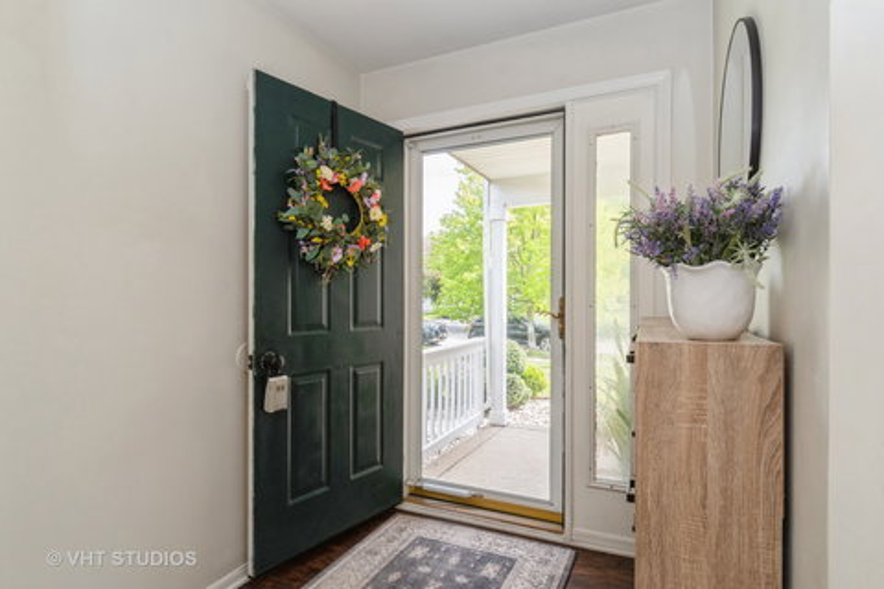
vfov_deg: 63.2
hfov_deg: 85.4
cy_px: 294
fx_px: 479
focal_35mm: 20
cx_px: 442
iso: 200
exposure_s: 1/50
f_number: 8
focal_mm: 13
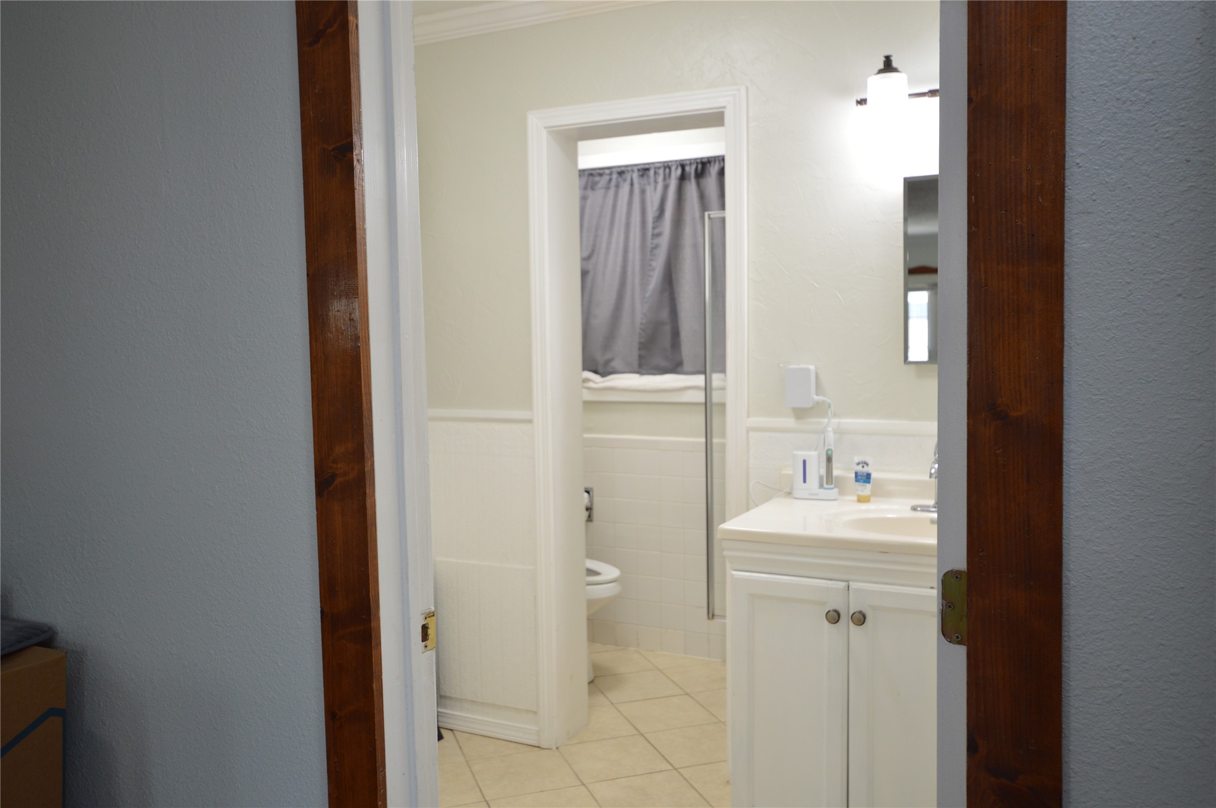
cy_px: 404
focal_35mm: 30
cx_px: 608
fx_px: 1012
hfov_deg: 62.0
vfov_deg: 43.5
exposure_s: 1/80
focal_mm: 20
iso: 400
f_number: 4.5
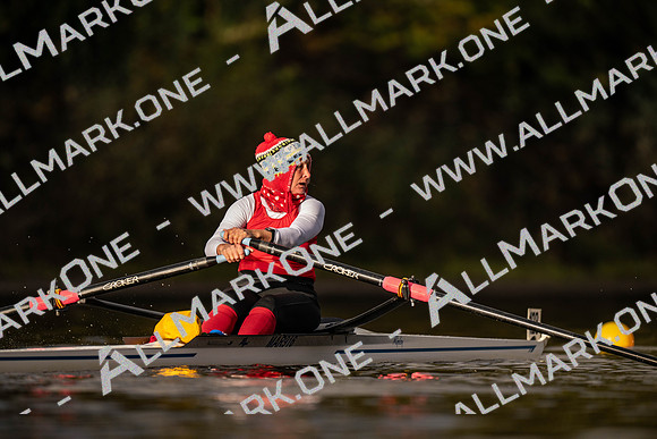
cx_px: 328
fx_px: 10952
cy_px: 220
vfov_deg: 2.3
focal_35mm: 600
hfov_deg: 3.4
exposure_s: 1/2500
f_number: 4
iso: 360
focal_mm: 600
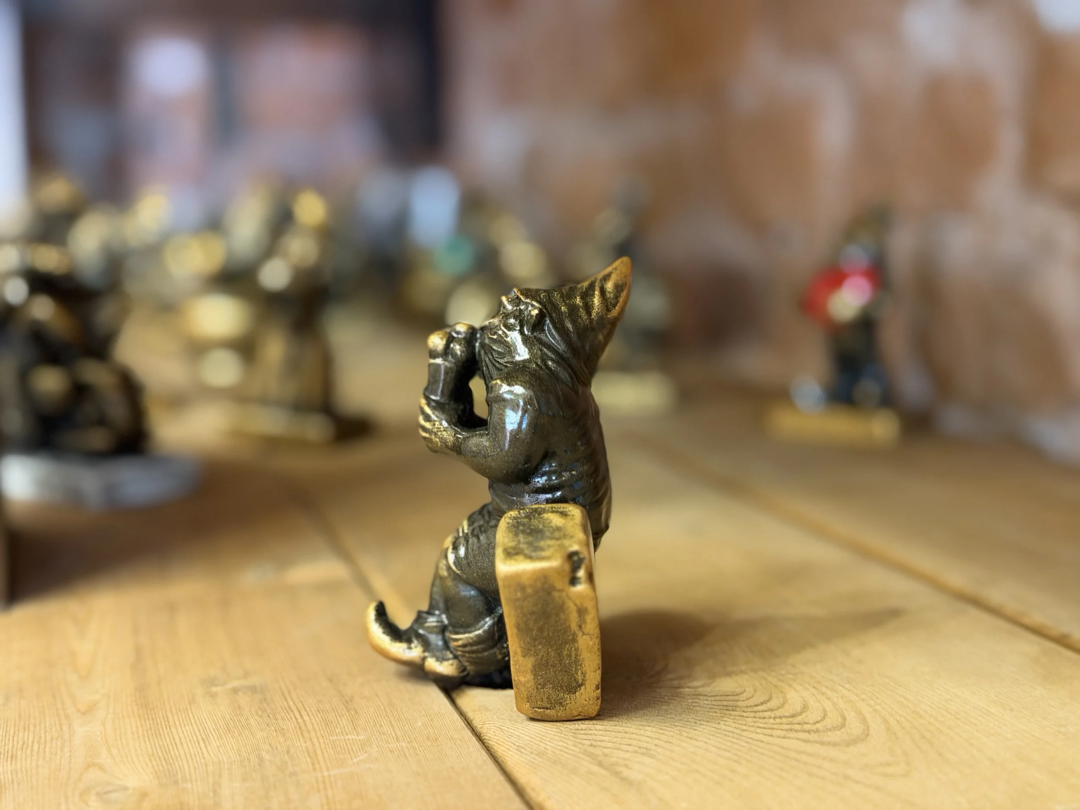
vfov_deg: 30.3
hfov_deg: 39.7
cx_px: 540
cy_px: 405
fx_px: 1498
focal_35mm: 48
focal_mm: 6.76
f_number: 1.78
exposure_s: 1/28
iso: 800
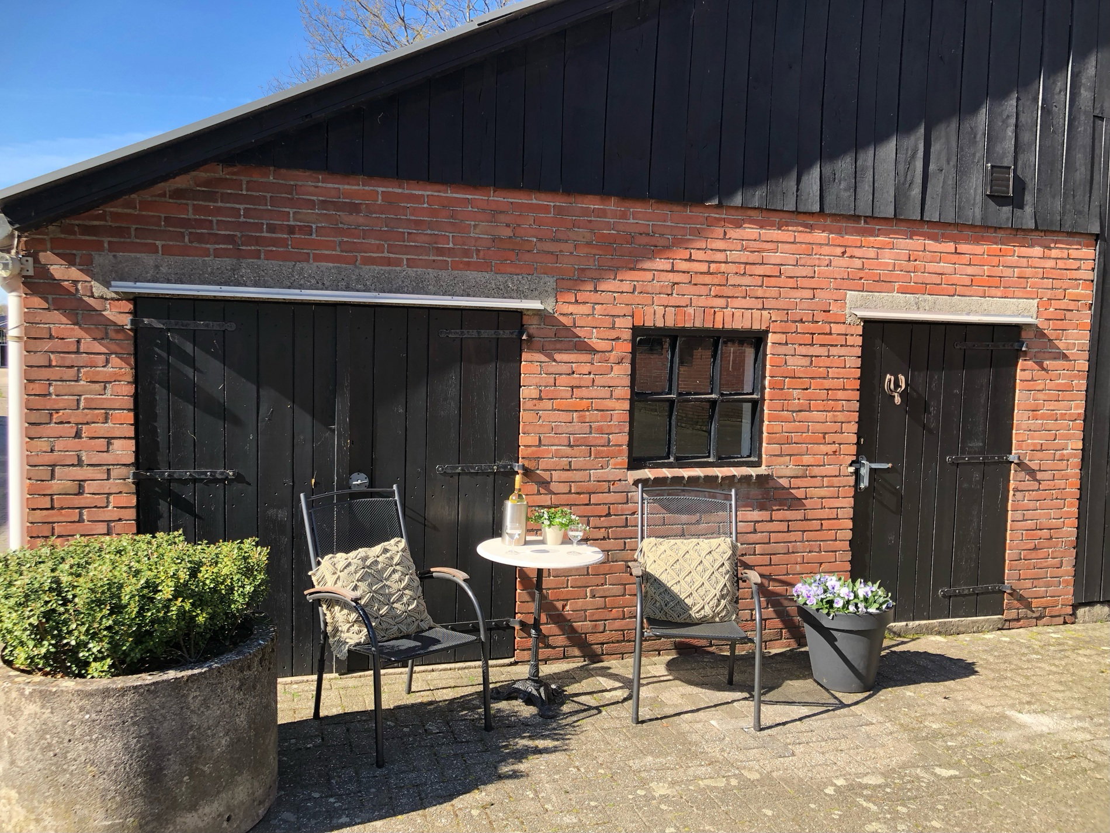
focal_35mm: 28
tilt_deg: -4.8
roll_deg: -1.3
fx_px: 898
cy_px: 416
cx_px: 555
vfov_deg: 49.7
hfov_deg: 63.4
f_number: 1.8
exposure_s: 1/366
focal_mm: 3.99
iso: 20
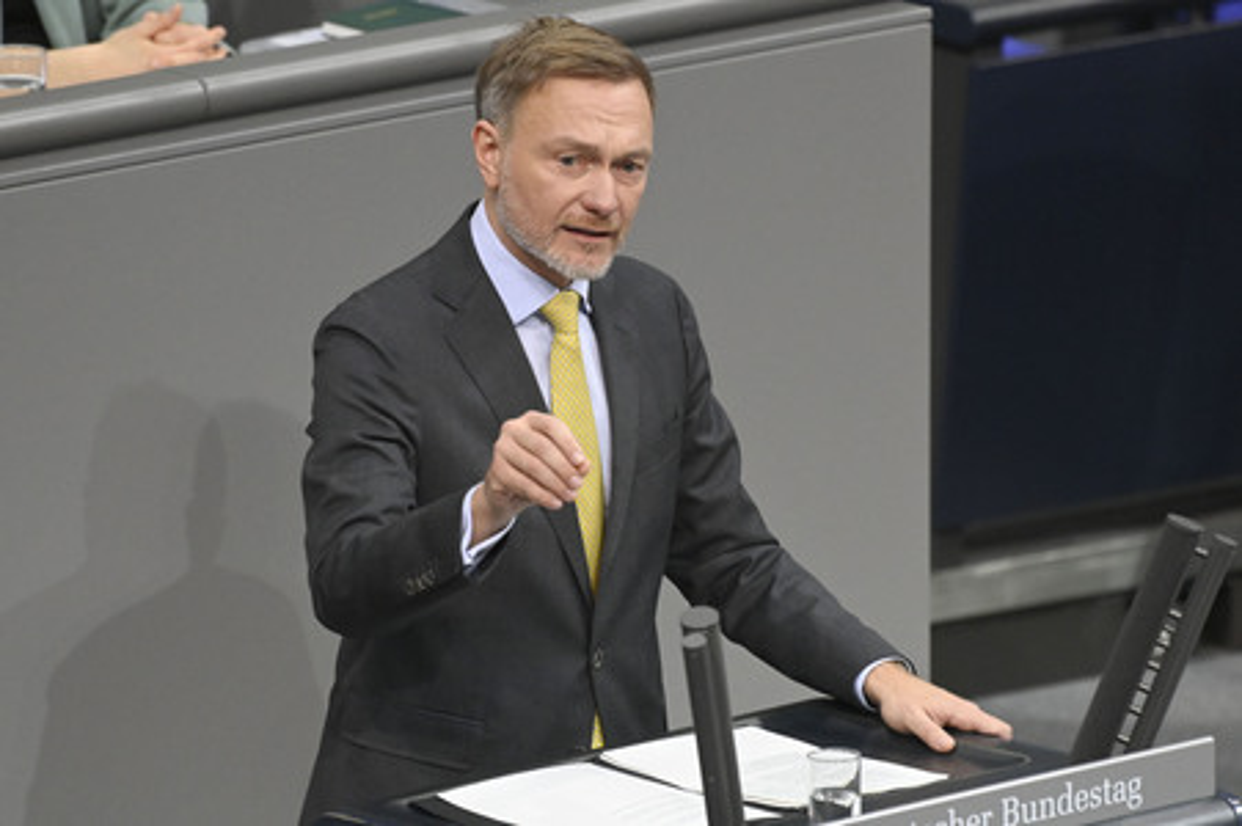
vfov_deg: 3.4
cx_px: 621
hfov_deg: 5.2
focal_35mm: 400
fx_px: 13790
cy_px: 413
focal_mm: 400
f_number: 5.6
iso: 10000
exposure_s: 1/400
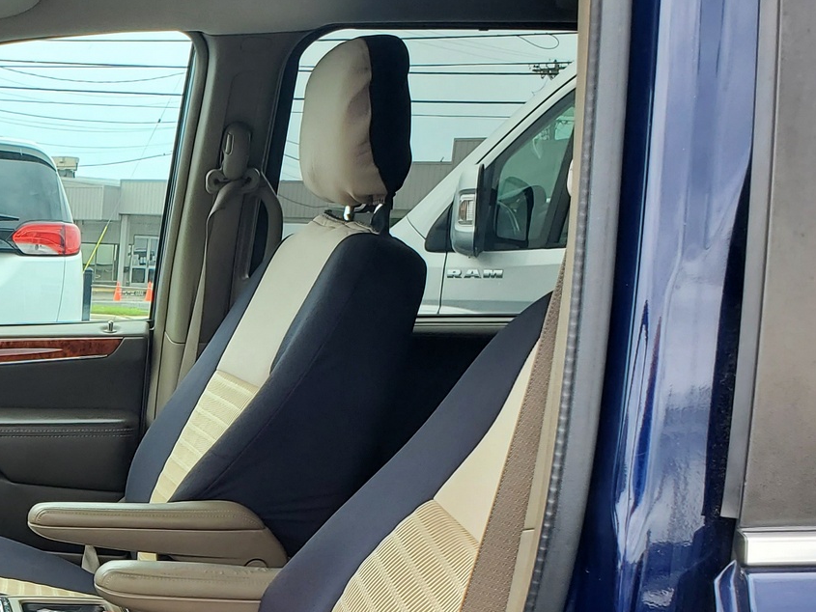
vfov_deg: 22.1
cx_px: -36
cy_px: 658
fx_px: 1485
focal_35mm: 63
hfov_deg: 28.5
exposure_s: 1/276
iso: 50
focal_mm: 4.3
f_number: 2.4
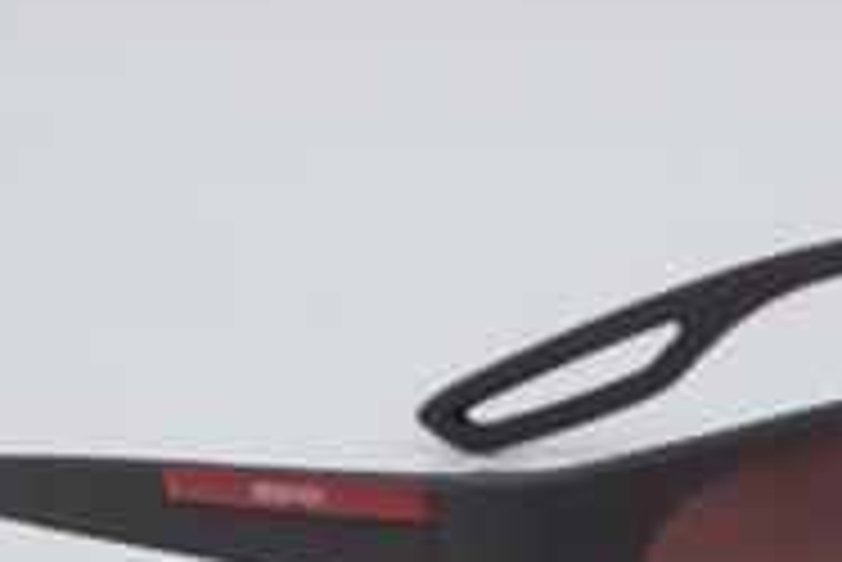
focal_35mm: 176
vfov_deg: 7.8
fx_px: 4121
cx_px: 702
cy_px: 566
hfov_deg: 11.6
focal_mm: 55
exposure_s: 1/4
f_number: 32
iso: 100
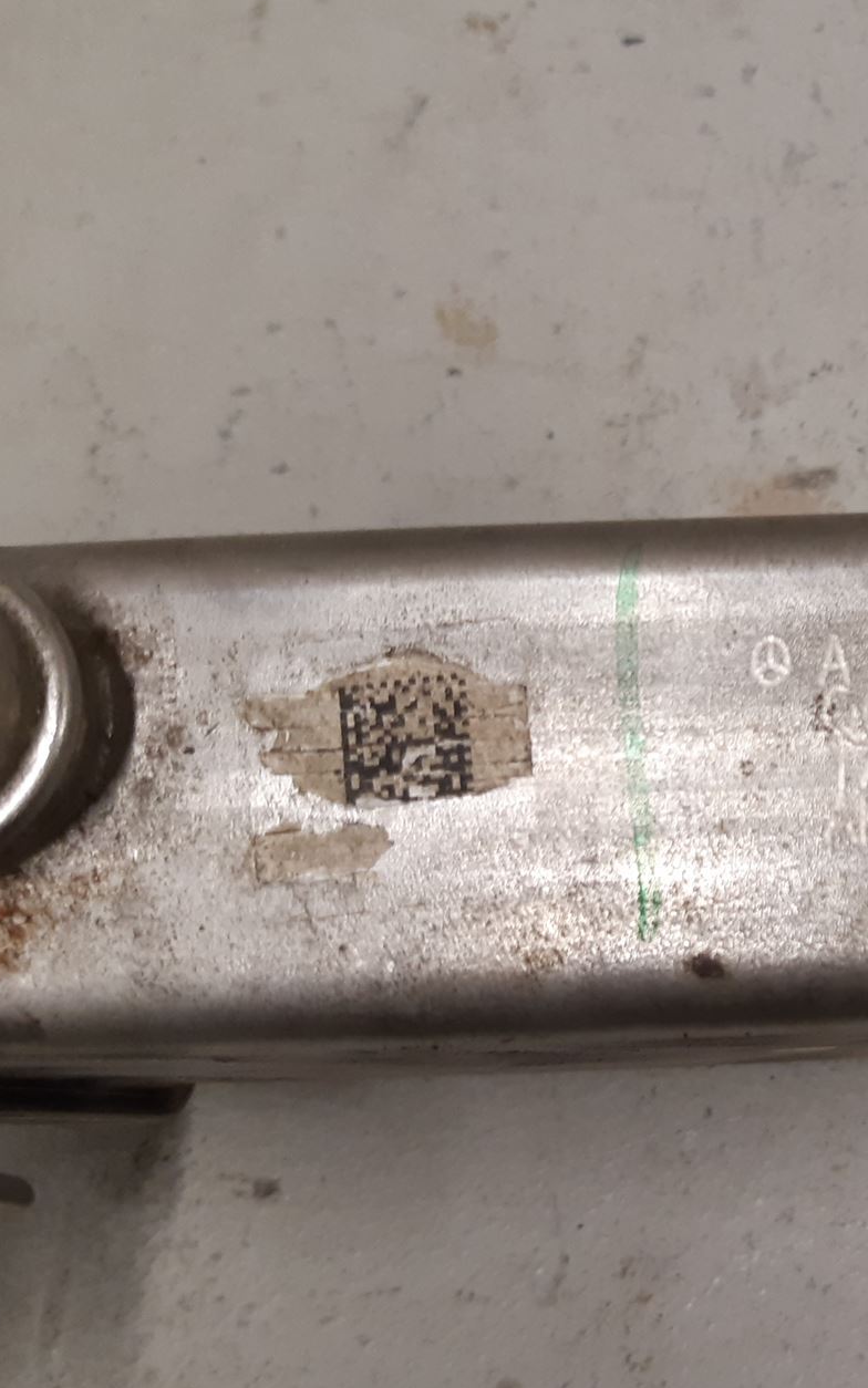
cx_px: 1081
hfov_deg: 25.3
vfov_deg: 44.3
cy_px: 744
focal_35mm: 45
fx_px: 1703
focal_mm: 3.93
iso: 100
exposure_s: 1/50
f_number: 1.7
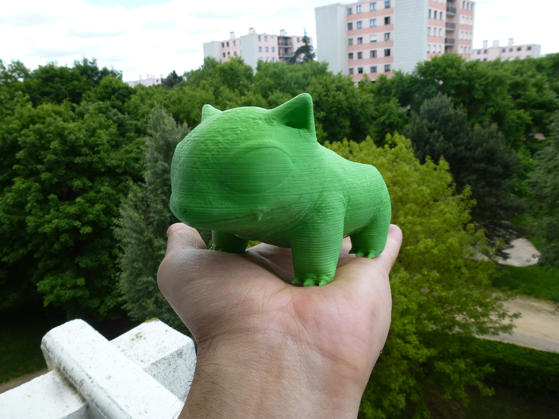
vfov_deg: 56.8
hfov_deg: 71.6
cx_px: 280
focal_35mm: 24
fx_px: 388
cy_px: 210
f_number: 4
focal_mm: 4.3
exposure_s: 1/250
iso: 100
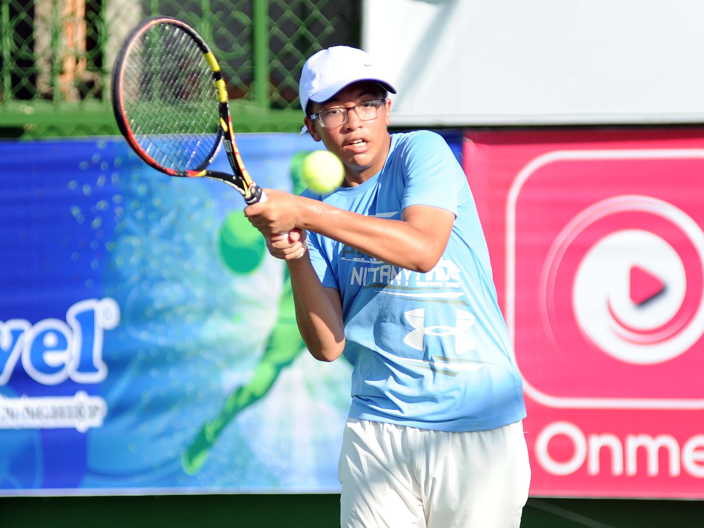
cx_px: 351
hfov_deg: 9.1
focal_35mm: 217
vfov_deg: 6.8
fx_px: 4414
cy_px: 264
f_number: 2.8
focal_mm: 200
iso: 500
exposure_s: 1/4000
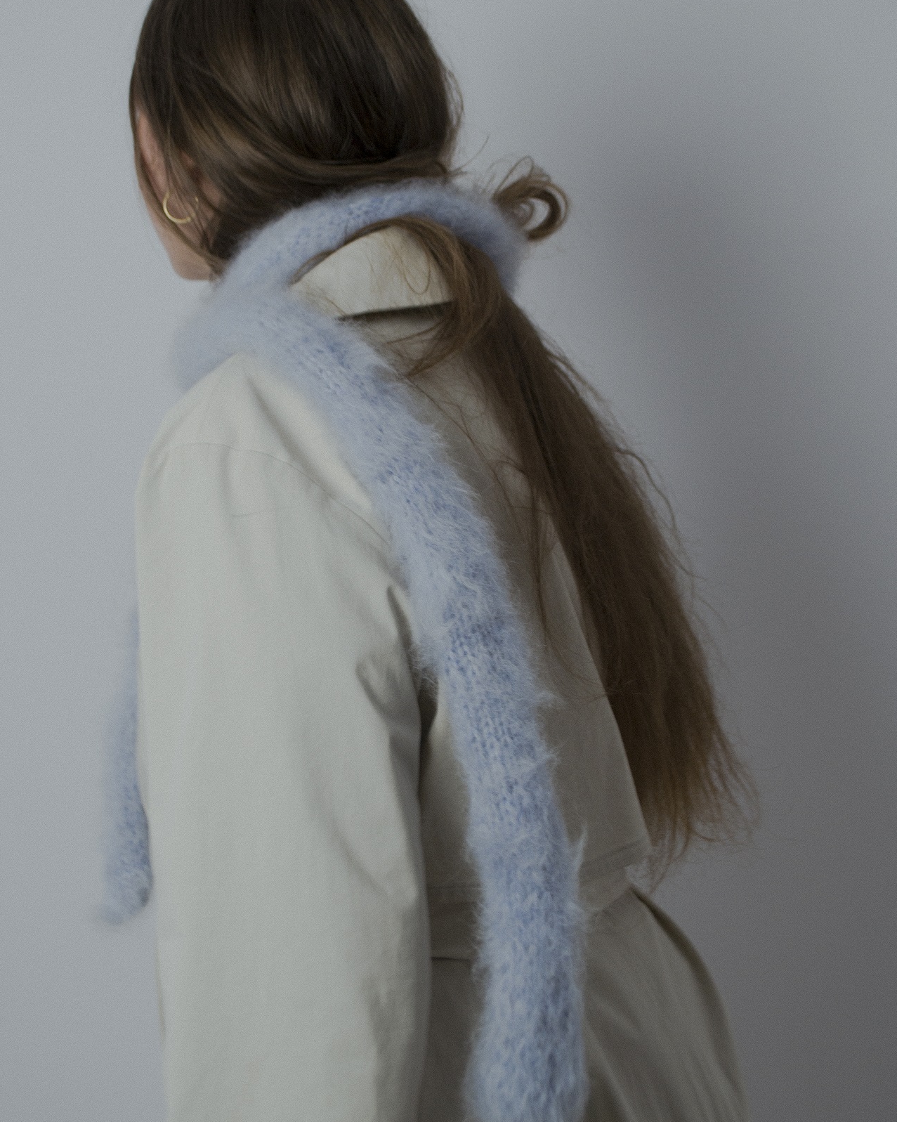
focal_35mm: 65
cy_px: 511
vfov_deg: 29.1
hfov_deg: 23.5
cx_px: 366
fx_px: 2158
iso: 110
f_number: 4.8
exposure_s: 1/40
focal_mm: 32
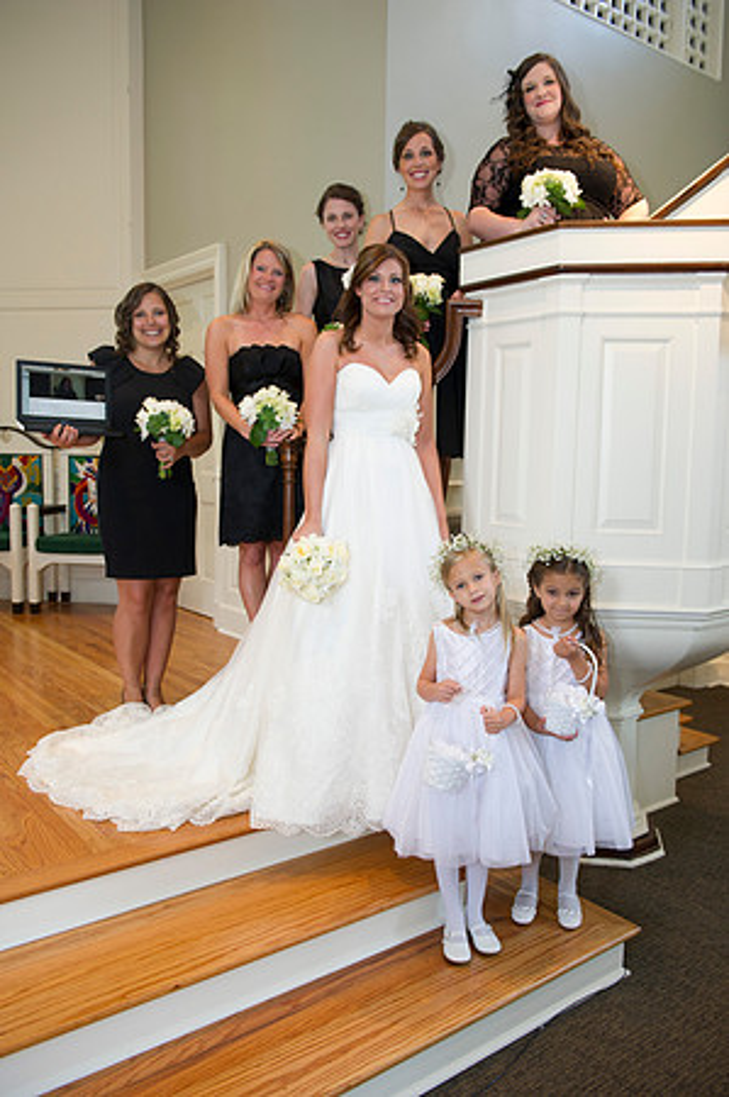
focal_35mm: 29
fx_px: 883
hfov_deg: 44.9
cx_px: 364
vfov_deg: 63.7
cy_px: 548
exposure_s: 1/125
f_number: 4
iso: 800
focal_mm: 29
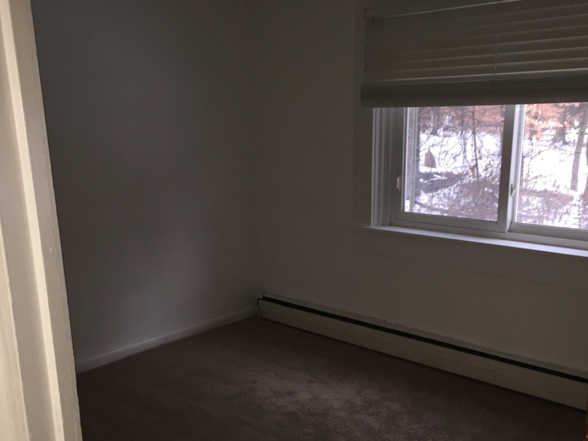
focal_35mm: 36
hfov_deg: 51.4
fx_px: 612
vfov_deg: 39.4
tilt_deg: -14.2
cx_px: 298
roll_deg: +1.5
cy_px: 273
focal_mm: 4.15
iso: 80
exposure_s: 1/17
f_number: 2.2
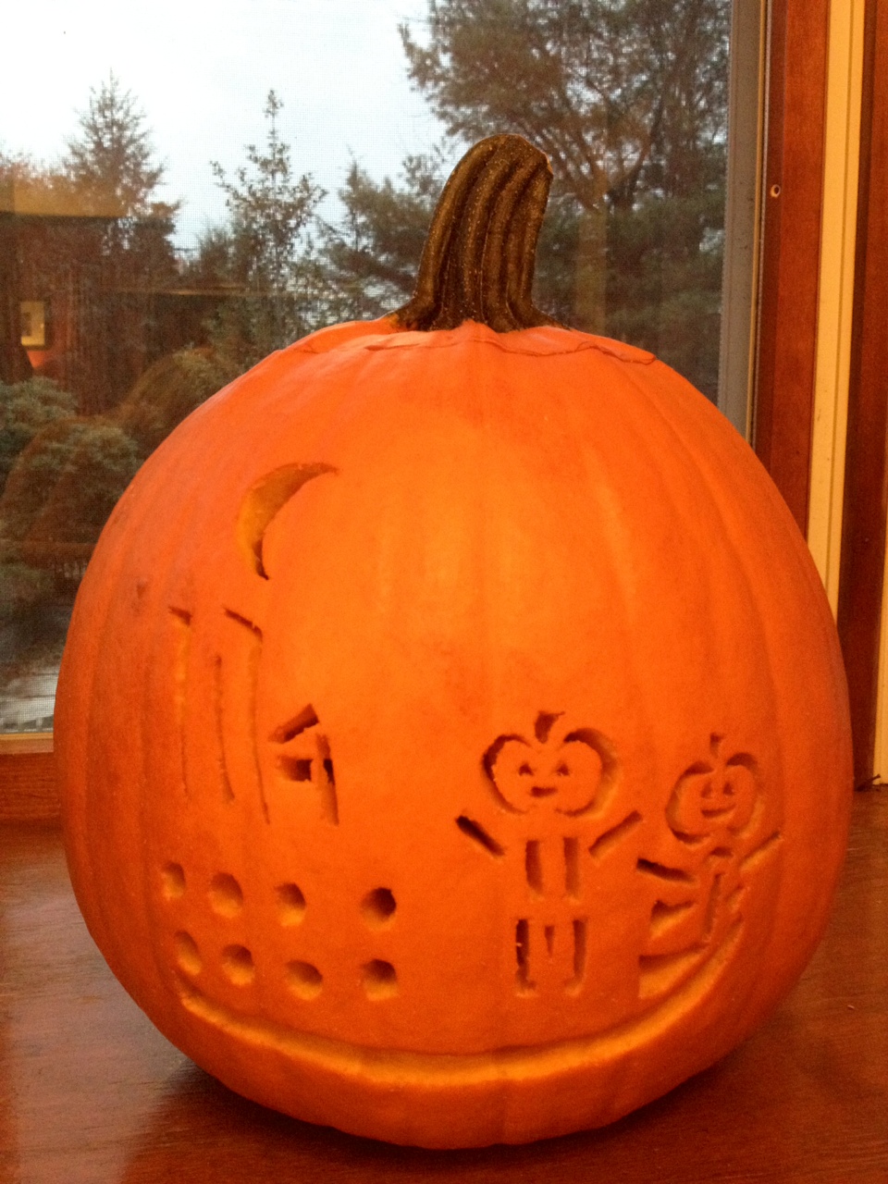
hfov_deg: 40.7
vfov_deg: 52.6
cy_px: 592
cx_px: 444
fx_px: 1197
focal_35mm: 35
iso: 400
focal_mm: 4.28
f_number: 2.4
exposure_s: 1/20
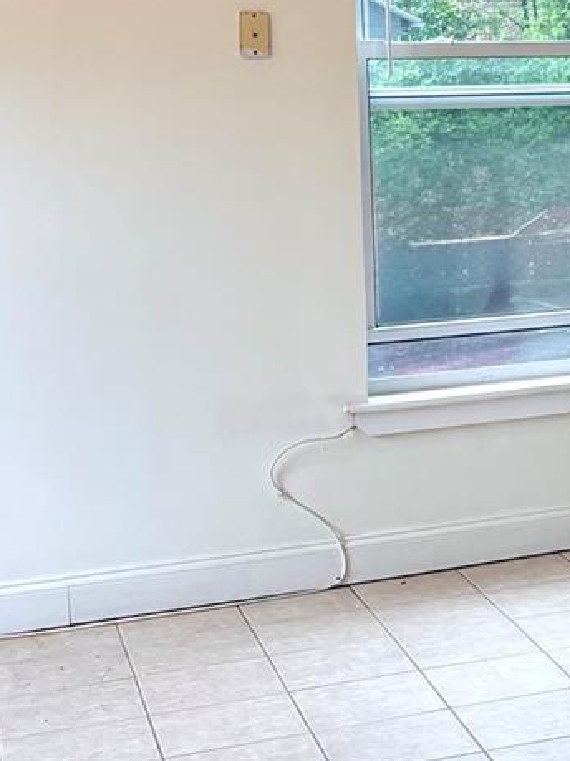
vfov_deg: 22.3
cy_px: 187
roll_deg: +0.4
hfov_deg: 15.3
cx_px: 925
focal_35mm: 87
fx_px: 1911
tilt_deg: -2.4
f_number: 1.6
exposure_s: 1/231
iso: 100
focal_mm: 5.96
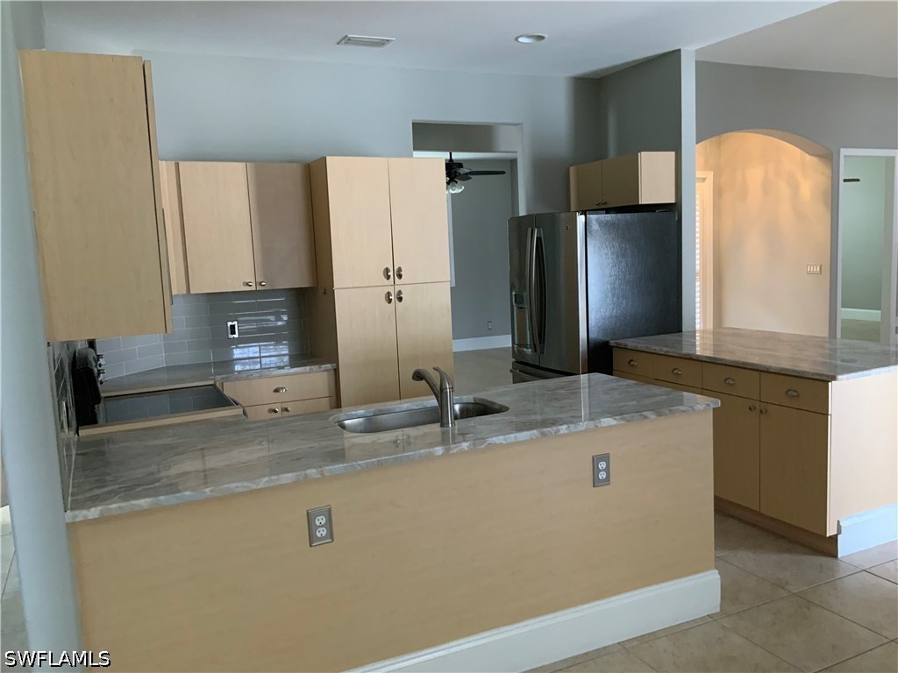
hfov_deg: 61.7
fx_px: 752
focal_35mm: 29
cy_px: 336
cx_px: 449
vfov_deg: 48.2
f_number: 1.8
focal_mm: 3
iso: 250
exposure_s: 1/60
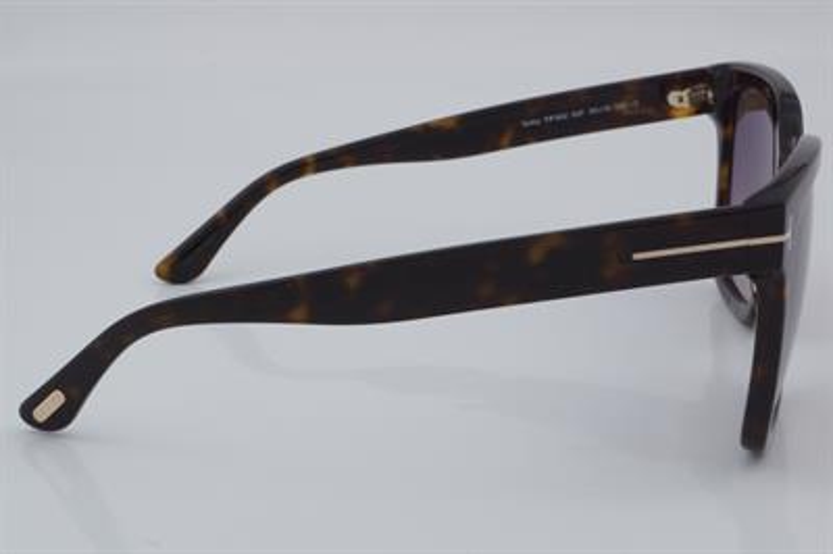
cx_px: 416
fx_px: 1734
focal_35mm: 75
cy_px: 277
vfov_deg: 18.2
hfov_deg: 27.0
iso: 100
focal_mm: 50
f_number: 32
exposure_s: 1/4
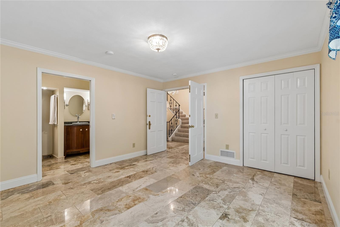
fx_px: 142
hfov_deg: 100.4
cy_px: 114
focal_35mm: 15
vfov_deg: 77.3
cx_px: 170
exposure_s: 1/4
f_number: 8
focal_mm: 10
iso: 200
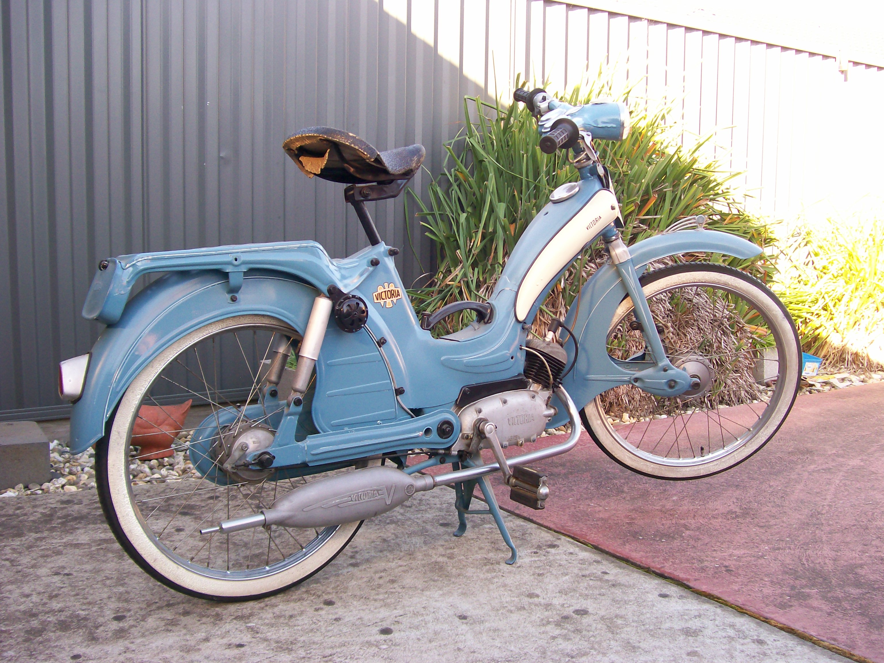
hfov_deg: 51.4
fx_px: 919
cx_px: 442
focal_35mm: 36
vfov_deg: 39.7
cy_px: 332
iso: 80
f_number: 2.7
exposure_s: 1/92.8
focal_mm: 6
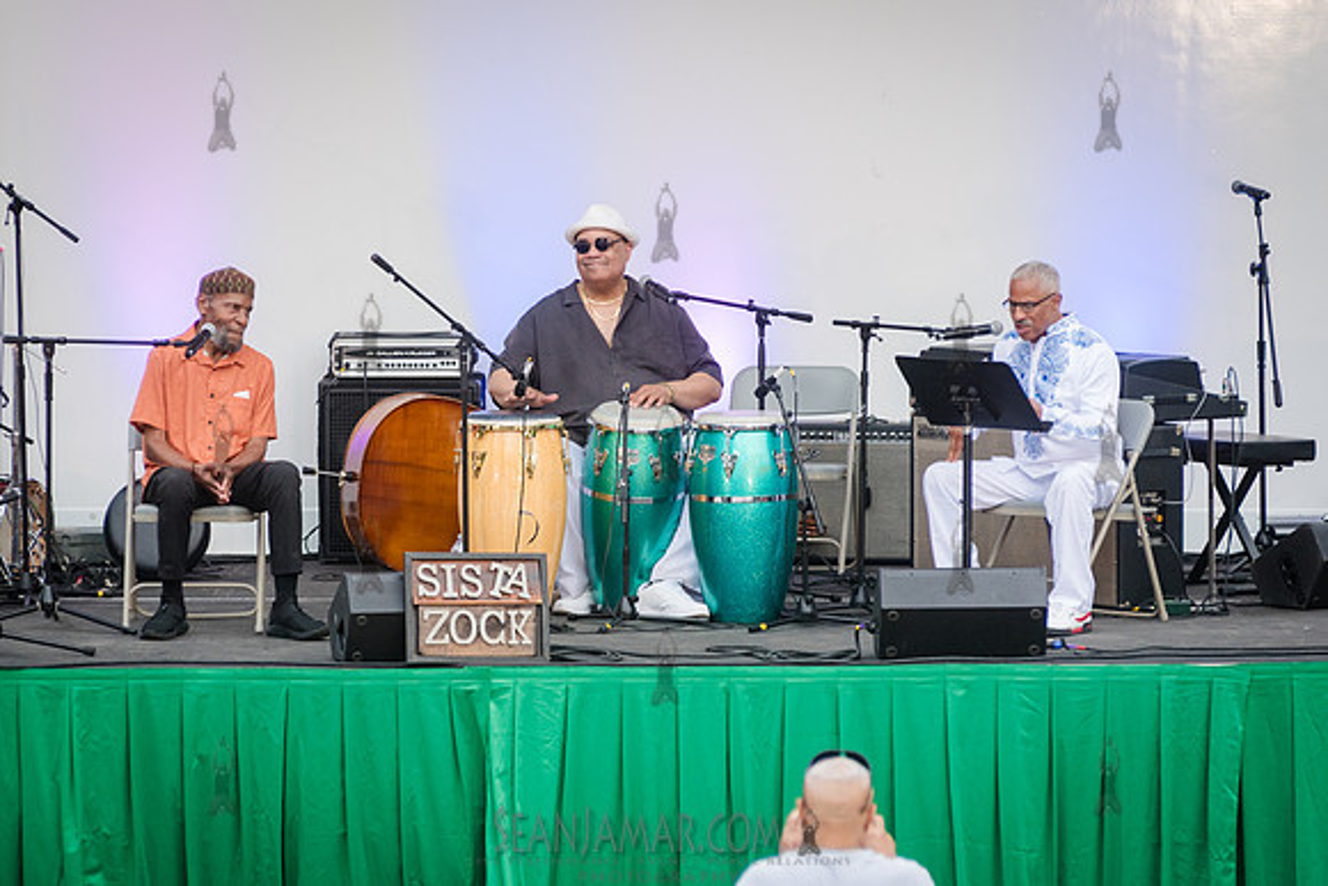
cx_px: 565
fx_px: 8812
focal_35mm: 239
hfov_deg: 8.6
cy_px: 446
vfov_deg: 5.8
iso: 1000
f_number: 4.5
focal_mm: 200
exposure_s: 1/640
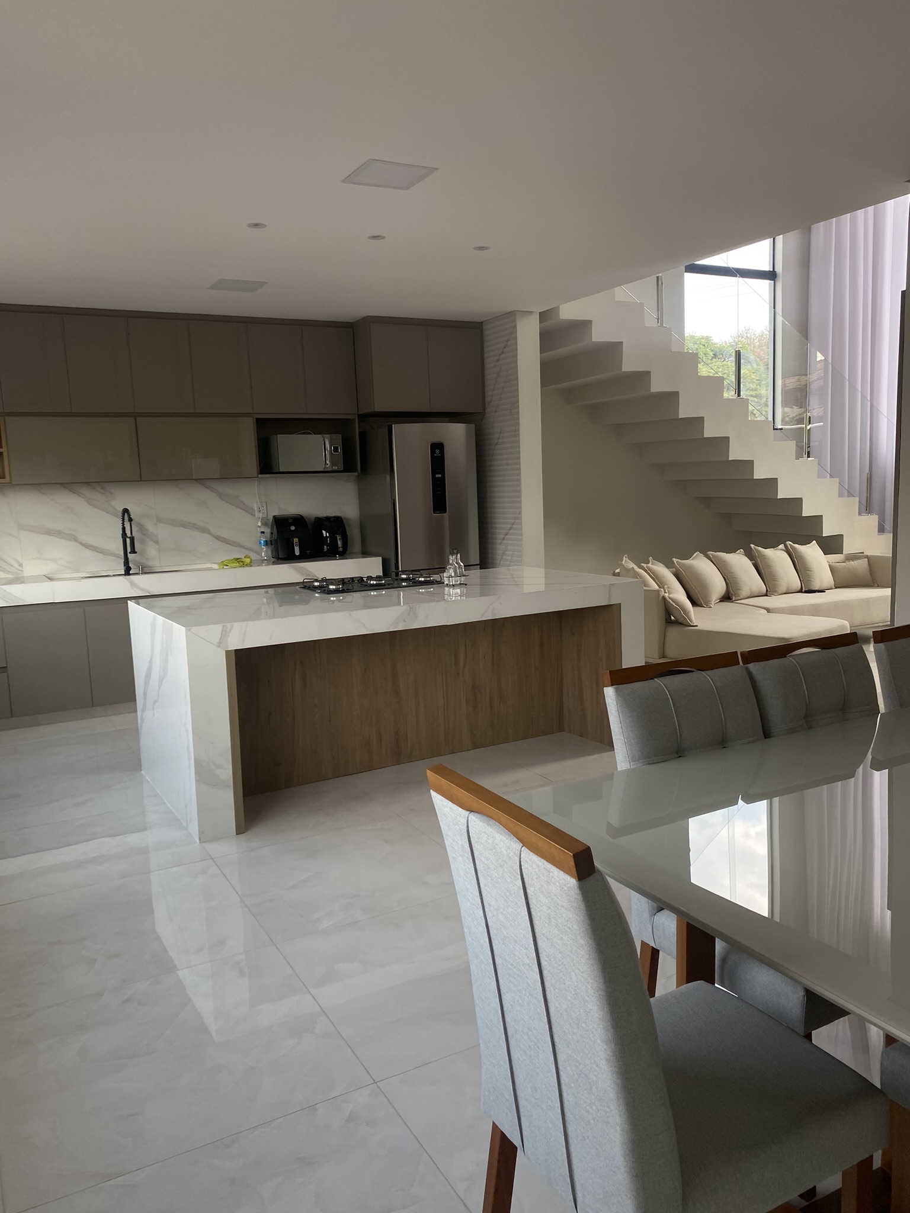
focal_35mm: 26
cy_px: 606
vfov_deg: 67.3
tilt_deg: -3.5
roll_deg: +4.1
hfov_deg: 53.1
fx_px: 911
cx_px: 455
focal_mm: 4.25
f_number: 1.8
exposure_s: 1/121
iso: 32
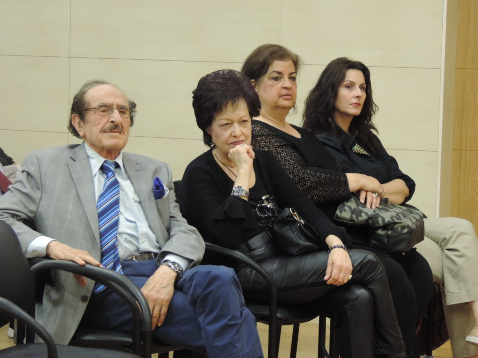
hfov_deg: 16.3
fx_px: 1671
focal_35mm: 121
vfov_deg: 12.2
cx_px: 240
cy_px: 180
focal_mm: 21.4
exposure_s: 1/20
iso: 800
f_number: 4.2
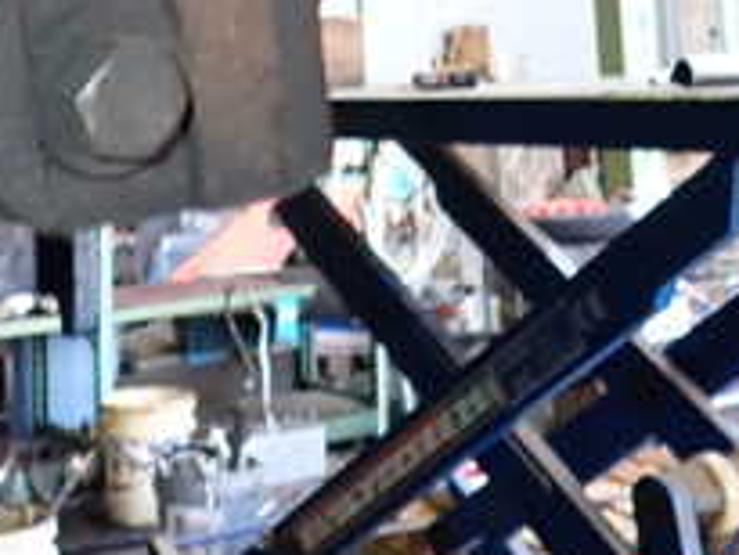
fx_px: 1559
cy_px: -173
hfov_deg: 26.7
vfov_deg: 18.7
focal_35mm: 73
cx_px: 364
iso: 200
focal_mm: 4.5
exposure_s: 1/30
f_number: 2
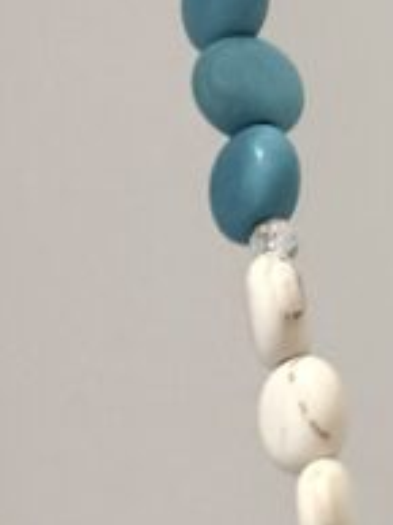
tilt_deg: +9.0
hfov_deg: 5.8
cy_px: 947
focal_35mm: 254
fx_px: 3853
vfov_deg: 7.6
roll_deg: +0.0
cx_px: -92
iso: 100
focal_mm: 6.76
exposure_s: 1/100
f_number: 1.78
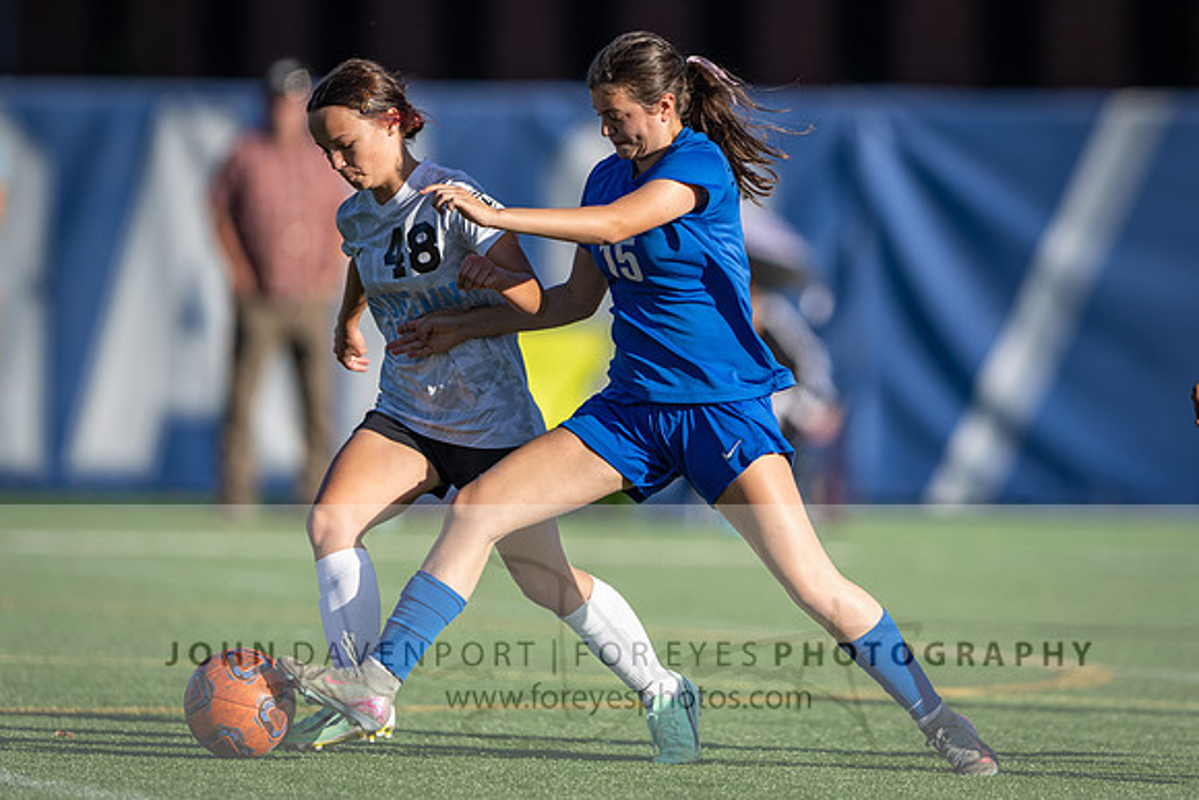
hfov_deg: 3.7
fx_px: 18777
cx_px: 835
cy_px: 294
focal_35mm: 564
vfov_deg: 2.4
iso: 140
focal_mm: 400
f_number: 2.8
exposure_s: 1/2000
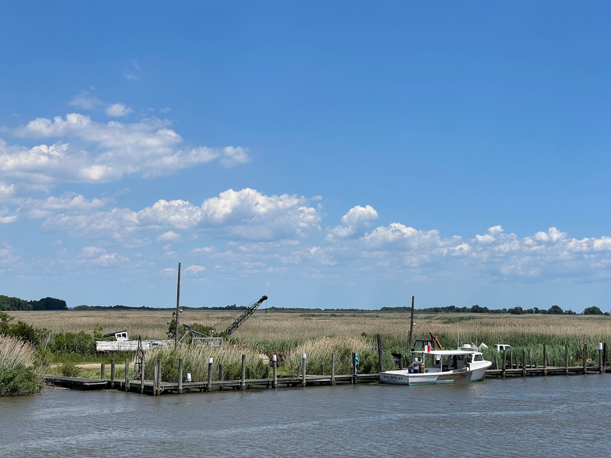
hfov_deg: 30.3
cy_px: 229
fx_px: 1130
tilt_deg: +5.0
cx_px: 306
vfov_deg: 22.9
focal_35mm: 64
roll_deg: +0.1
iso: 20
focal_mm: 7.5
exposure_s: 1/2096
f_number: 2.2
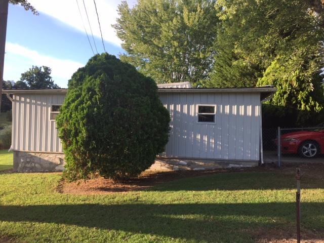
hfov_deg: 61.7
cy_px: 122
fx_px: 271
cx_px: 162
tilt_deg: +0.7
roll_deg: -0.8
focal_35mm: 29
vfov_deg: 48.2
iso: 32
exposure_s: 1/439
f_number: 2.2
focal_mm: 4.15
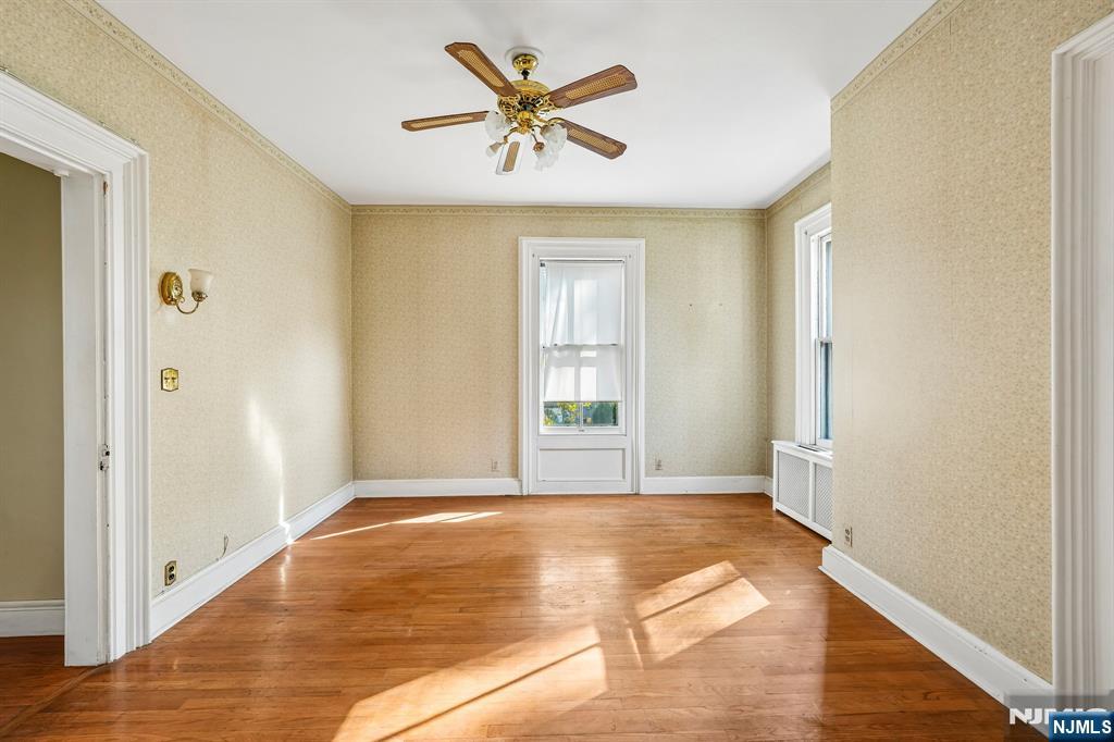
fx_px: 510
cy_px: 371
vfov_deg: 72.0
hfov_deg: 95.0
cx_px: 557
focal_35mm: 16
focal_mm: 16.5
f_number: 8
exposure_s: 1/25
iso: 400
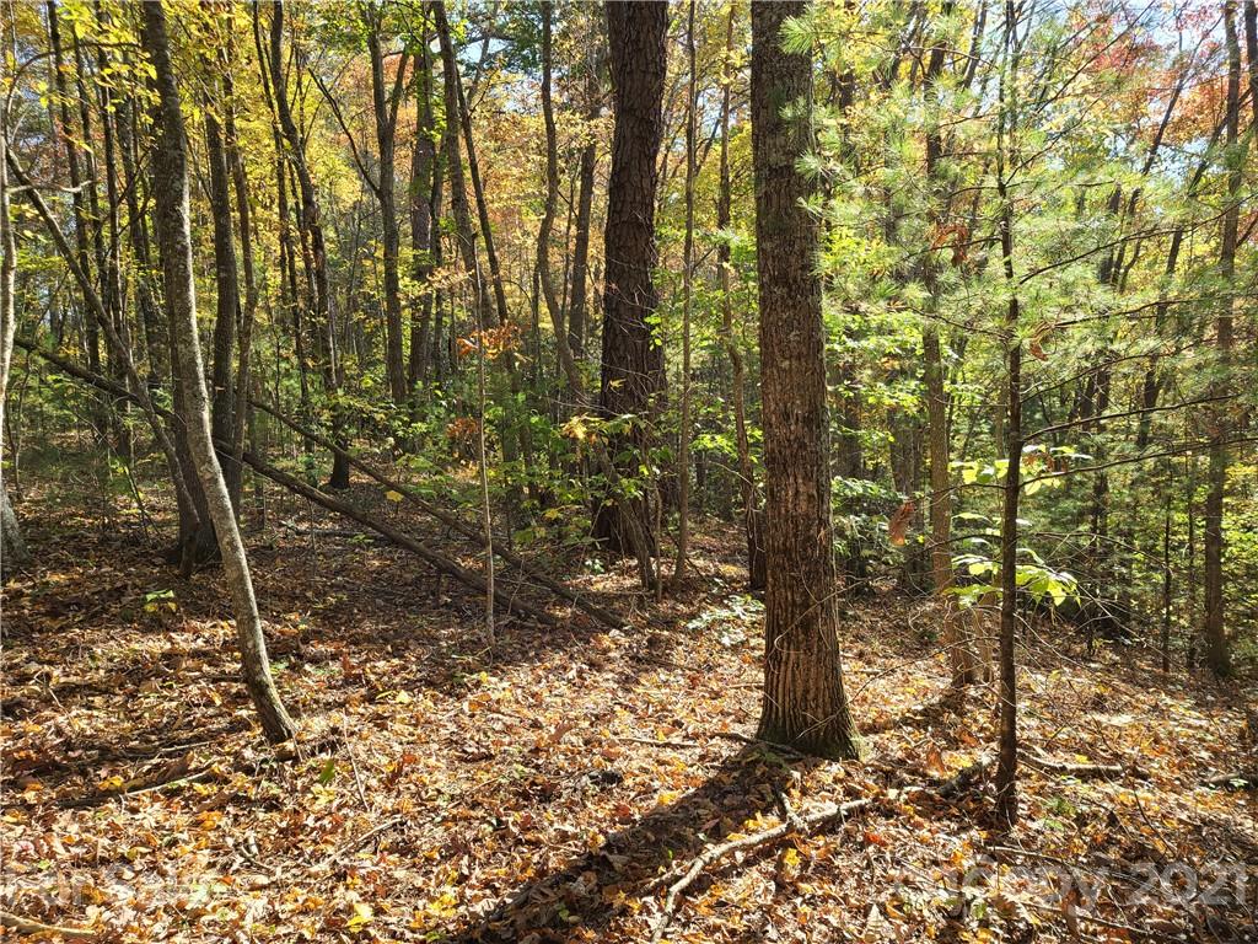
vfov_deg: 54.9
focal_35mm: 25
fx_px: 909
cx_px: 629
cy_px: 472
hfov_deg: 69.4
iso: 16
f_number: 1.8
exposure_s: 1/101
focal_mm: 7
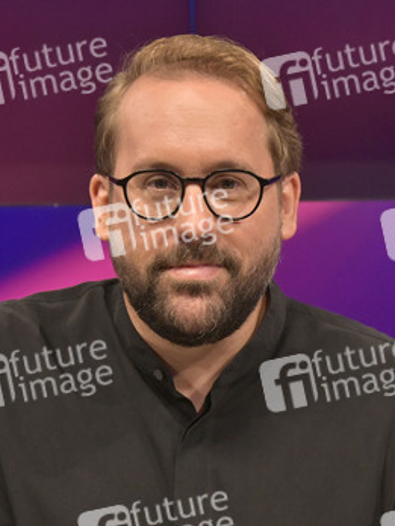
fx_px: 806
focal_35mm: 53
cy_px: 301
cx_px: 200
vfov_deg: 36.1
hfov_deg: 27.5
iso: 2500
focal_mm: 48
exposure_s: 1/200
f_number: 6.3
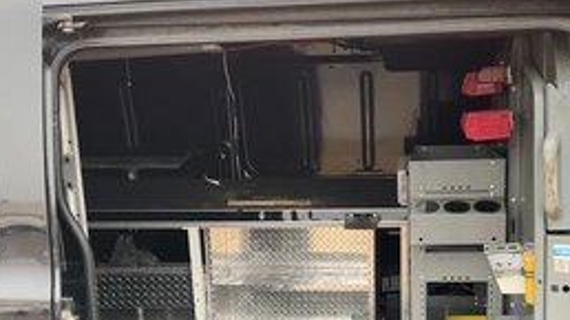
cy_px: 278
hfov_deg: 41.9
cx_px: 347
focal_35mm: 49
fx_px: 740
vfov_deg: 23.8
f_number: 1.8
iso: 40
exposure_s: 1/122
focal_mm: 3
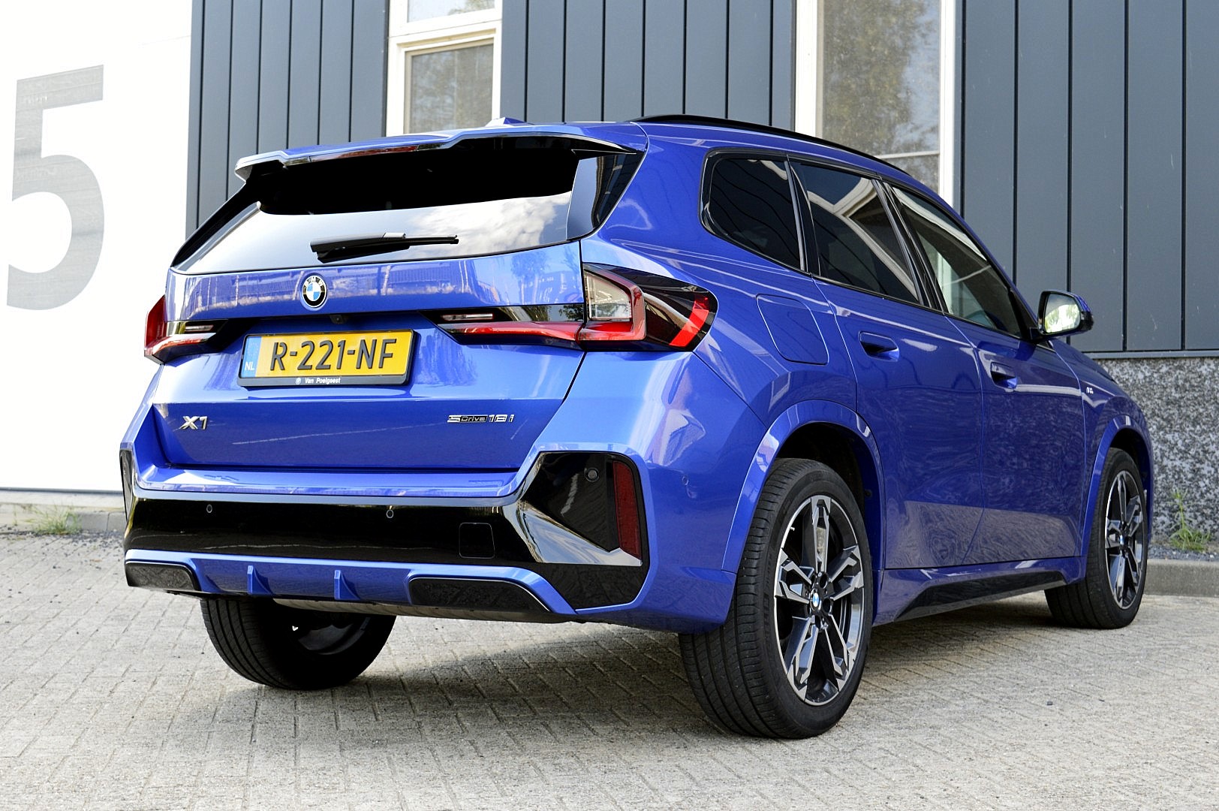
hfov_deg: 37.9
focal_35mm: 52
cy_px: 406
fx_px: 1776
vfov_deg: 25.7
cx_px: 610
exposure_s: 1/60
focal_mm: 35
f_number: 8
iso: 400
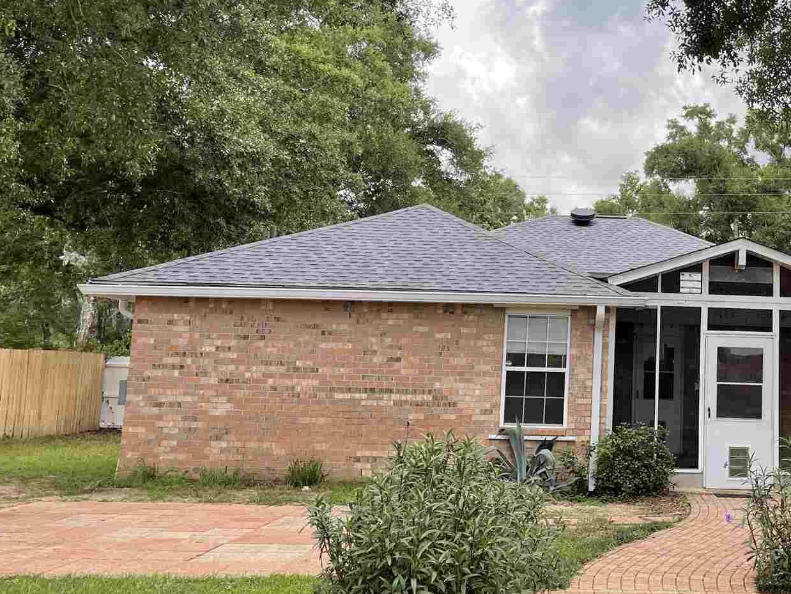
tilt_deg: +7.4
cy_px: 251
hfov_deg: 42.0
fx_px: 983
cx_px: 628
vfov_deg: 33.5
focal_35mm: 43
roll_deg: -1.1
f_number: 1.6
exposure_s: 1/587
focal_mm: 4.2
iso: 32
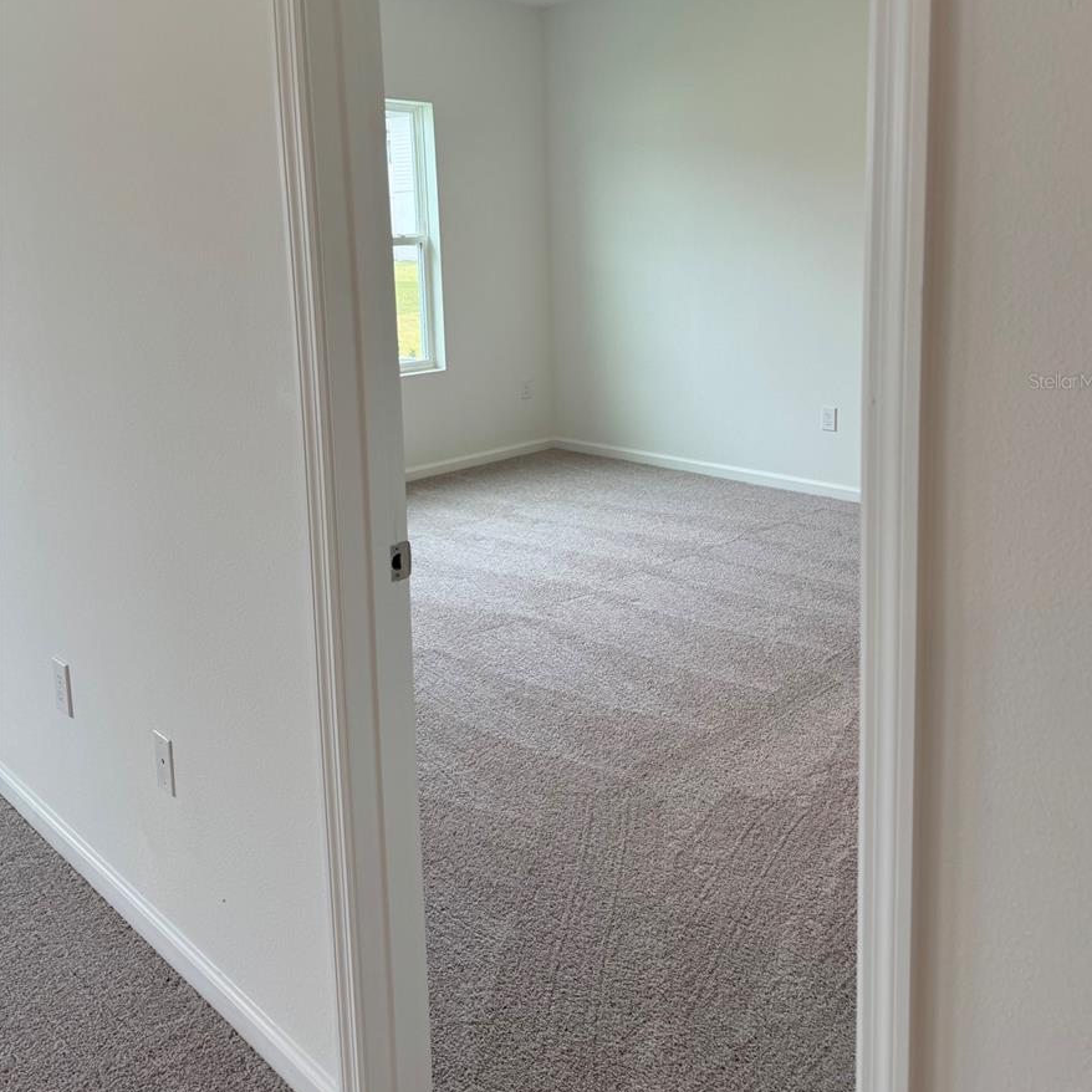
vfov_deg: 54.7
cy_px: 381
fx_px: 1035
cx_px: 557
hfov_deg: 55.6
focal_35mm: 29
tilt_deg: -6.7
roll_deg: +1.7
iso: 80
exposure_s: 1/120
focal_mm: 6.76
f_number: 1.78
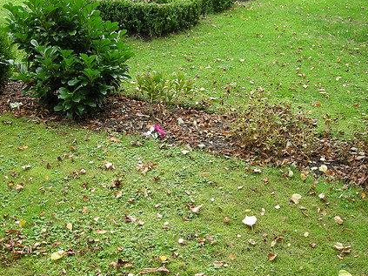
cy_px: 155
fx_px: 510
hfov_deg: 39.4
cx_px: 141
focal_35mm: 48
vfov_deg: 30.2
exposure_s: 1/125
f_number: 2.8
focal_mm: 5.7
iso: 151
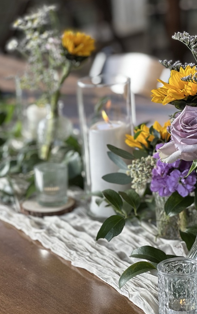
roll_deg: +3.2
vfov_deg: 19.5
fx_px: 919
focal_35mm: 107
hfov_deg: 12.2
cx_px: 138
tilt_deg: -15.6
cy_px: 152
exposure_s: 1/120
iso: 32
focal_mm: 9
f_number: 2.8
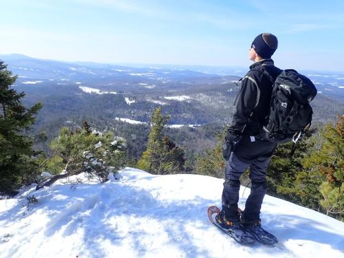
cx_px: 172
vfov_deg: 54.9
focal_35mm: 25
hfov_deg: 69.4
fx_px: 248
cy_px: 129
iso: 100
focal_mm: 4.5
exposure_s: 1/160
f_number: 8
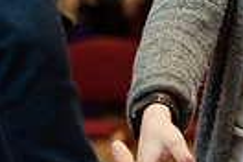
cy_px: -34
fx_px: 2079
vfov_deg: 4.4
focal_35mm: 308
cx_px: 265
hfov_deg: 6.7
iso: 1600
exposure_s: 1/200
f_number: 3.5
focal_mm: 70
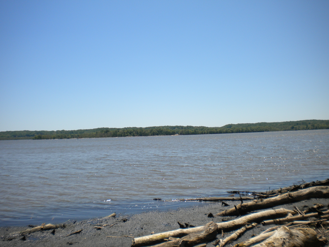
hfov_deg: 52.6
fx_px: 333
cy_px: 124
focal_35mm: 35
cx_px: 164
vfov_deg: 40.7
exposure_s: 1/838
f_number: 4.6
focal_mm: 6.3
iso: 80
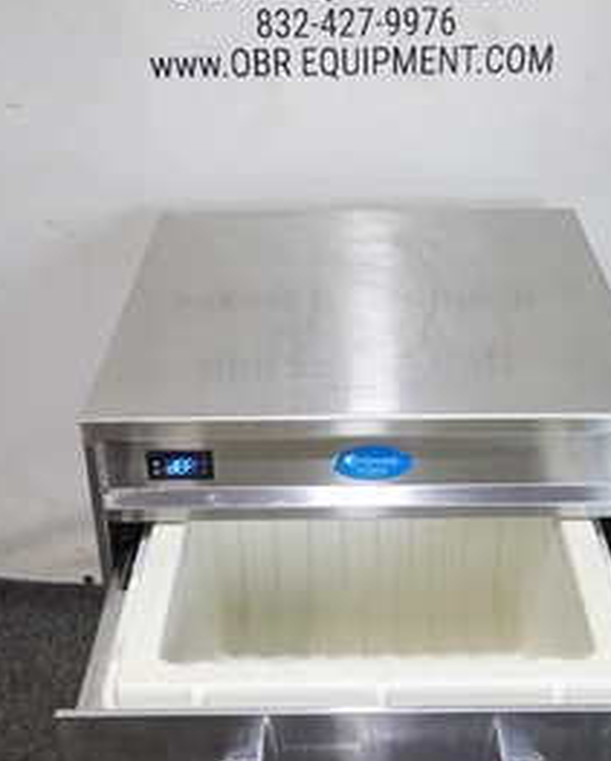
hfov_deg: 26.7
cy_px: 544
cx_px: 368
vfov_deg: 32.5
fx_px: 1286
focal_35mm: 57
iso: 640
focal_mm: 14.69
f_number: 3.5
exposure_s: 1/40
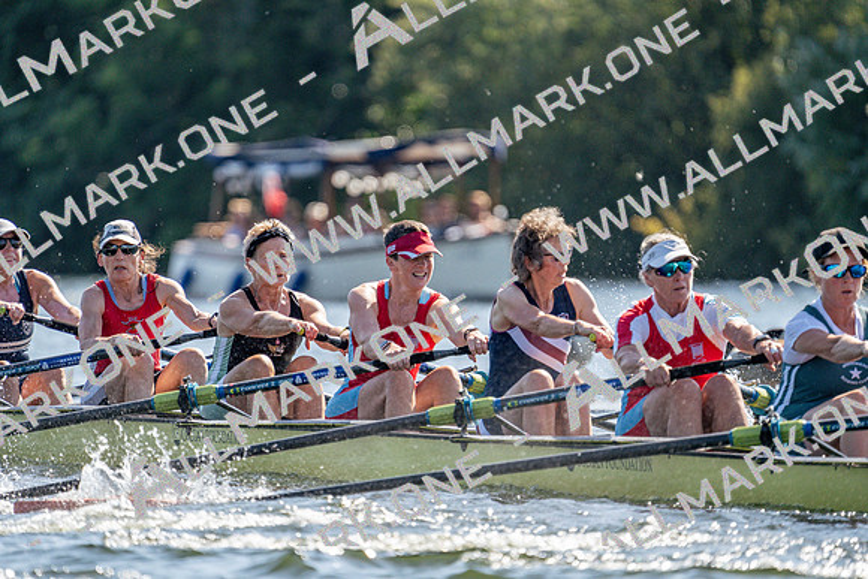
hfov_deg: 3.4
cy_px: 290
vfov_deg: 2.3
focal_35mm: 600
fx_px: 14469
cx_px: 434
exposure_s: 1/2000
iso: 640
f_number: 6.3
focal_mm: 600
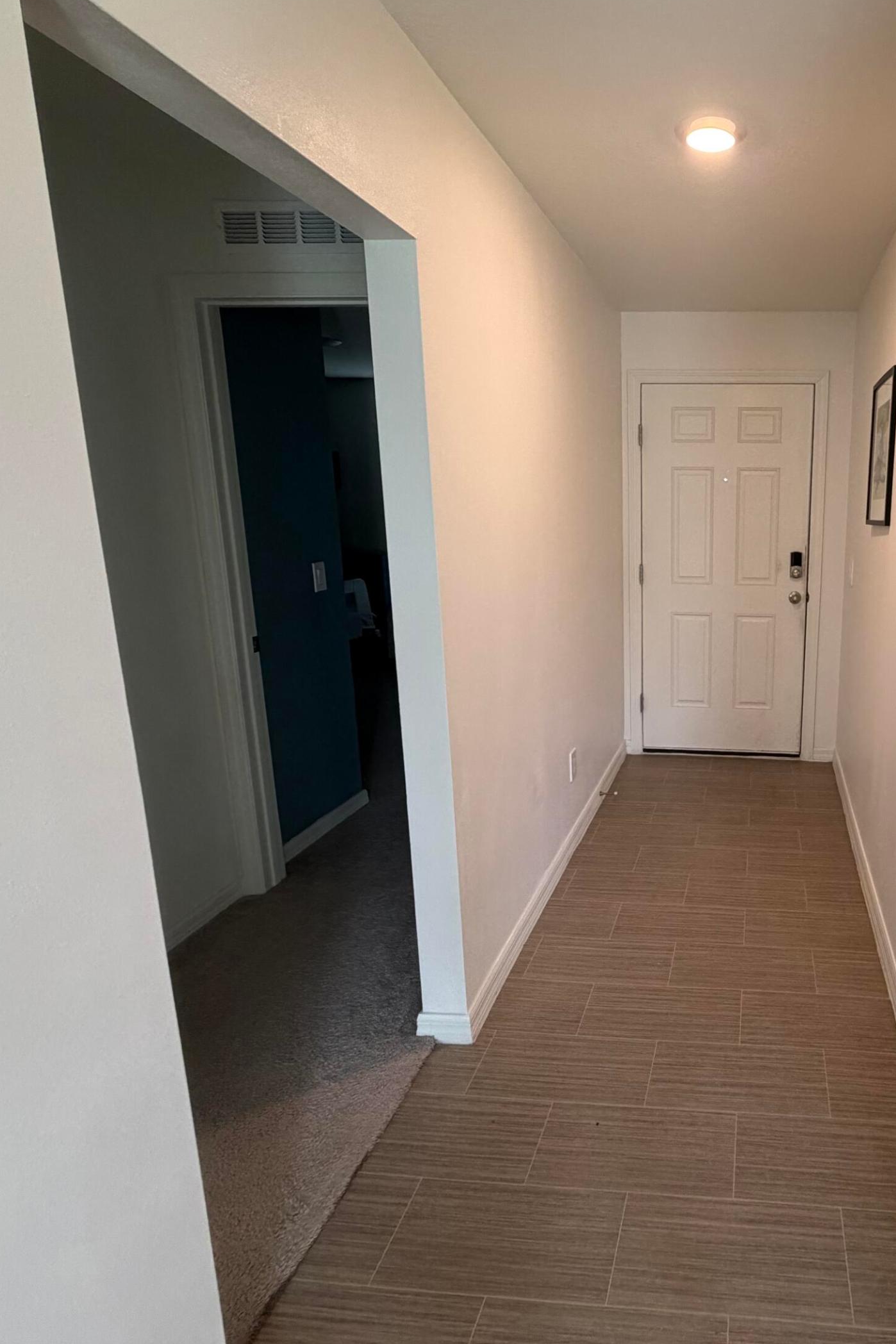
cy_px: 652
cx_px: 713
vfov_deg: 84.0
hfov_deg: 57.5
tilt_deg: -10.7
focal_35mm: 20
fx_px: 747
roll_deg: +0.1
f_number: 2.2
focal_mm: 2.22
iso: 250
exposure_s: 1/120
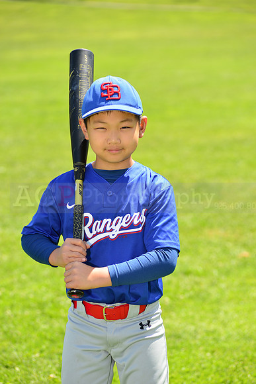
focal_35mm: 125
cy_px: 192
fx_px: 1332
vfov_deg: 16.4
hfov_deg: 11.0
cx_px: 128
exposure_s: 1/250
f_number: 5
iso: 100
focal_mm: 125
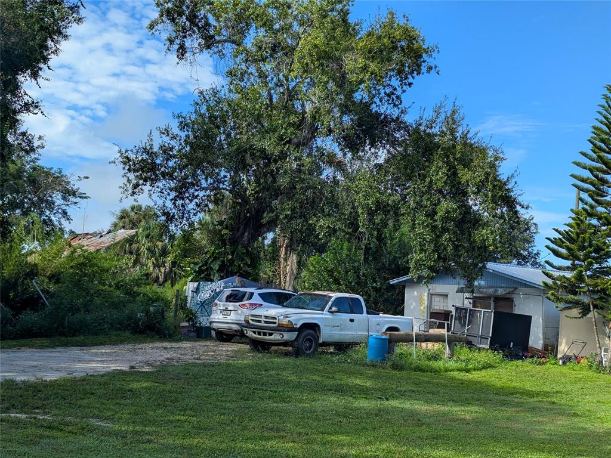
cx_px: 306
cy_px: 229
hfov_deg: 39.7
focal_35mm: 48
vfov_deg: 30.3
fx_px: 847
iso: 48
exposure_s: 1/1490
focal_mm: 6.81
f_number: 1.85
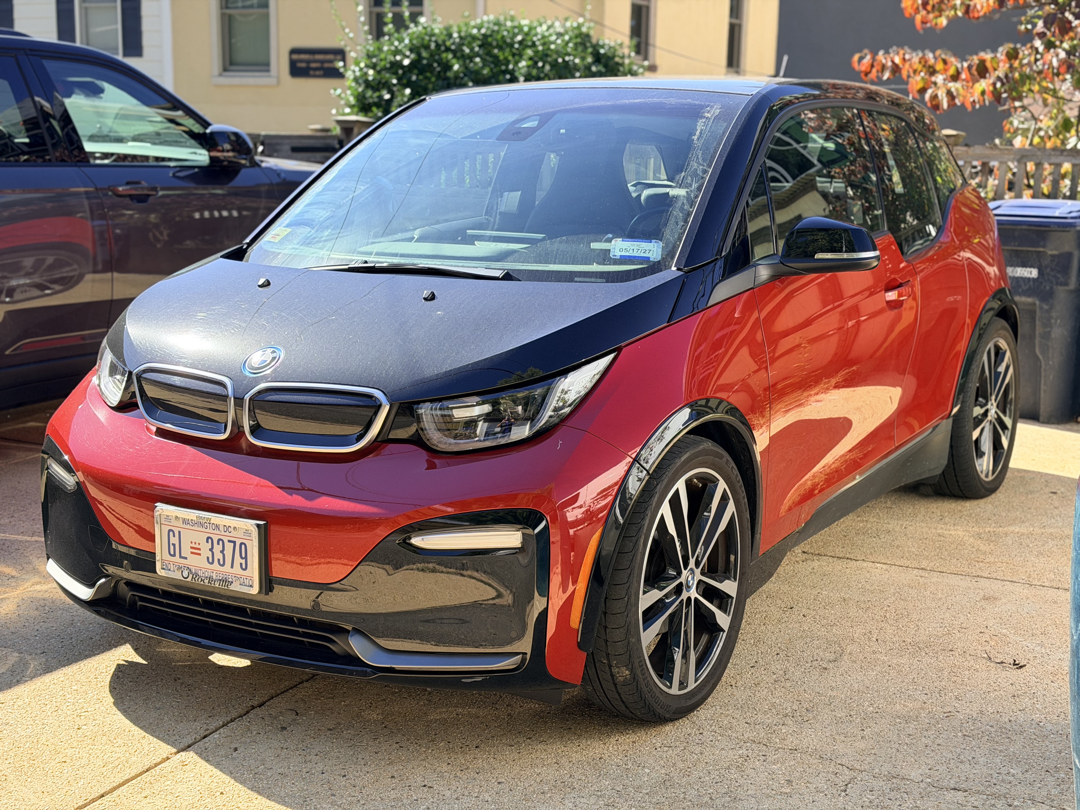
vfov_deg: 30.3
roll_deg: -1.3
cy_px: 405
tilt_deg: -10.2
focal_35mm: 48
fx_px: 1498
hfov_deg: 39.7
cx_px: 540
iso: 100
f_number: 1.78
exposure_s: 1/1484
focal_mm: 6.76
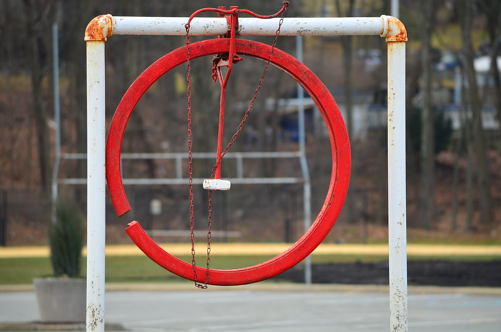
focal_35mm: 315
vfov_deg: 4.3
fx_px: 4375
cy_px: 166
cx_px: 250
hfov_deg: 6.6
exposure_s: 1/60
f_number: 5.3
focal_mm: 210
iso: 100
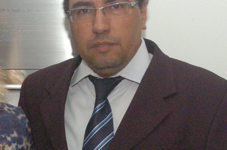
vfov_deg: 9.8
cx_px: 59
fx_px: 870
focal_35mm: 138
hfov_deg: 14.8
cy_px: 127
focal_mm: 35
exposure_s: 1/250
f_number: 8
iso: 1600
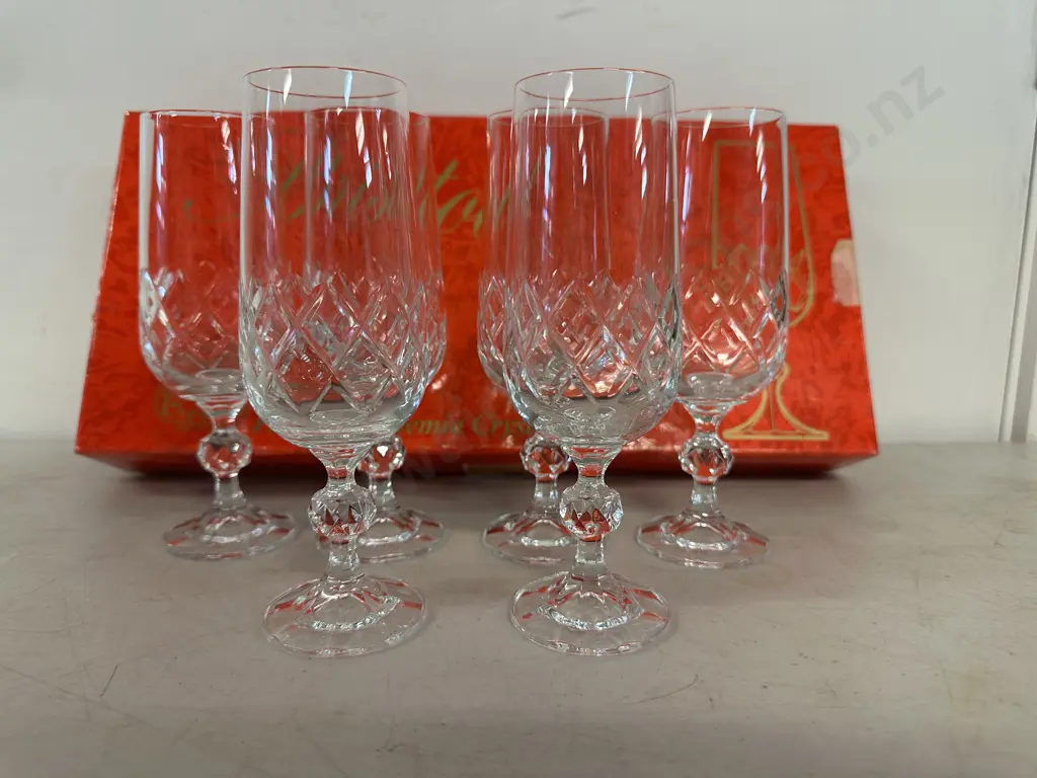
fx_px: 719
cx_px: 518
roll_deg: -1.0
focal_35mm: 24
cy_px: 389
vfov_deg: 56.8
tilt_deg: -10.3
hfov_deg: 71.6
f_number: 1.78
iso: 125
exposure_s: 1/50
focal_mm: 6.86
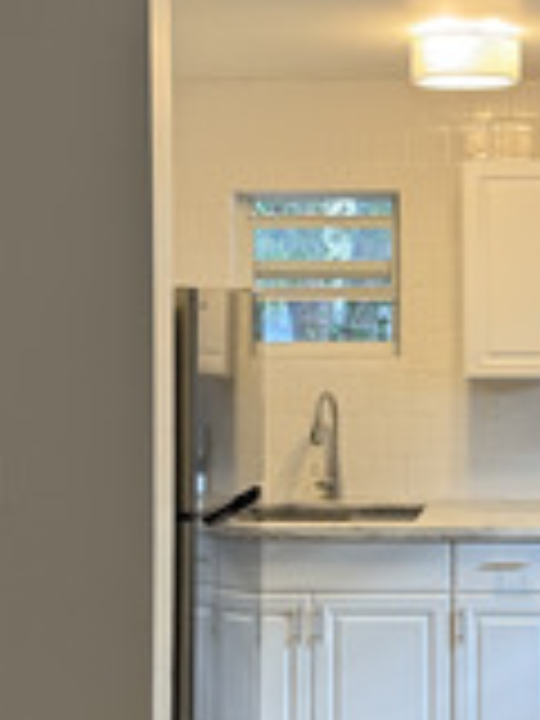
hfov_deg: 19.3
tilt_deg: -0.6
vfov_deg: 26.0
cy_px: 320
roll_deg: -0.7
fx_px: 1560
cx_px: 479
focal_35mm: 75
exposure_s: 1/60
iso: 125
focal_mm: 6.76
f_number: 1.78
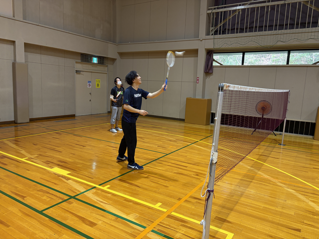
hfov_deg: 67.3
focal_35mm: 26
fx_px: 240
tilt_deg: -7.0
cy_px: 120
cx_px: 160
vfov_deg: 53.1
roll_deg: -1.2
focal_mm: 5.96
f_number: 1.6
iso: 160
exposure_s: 1/60
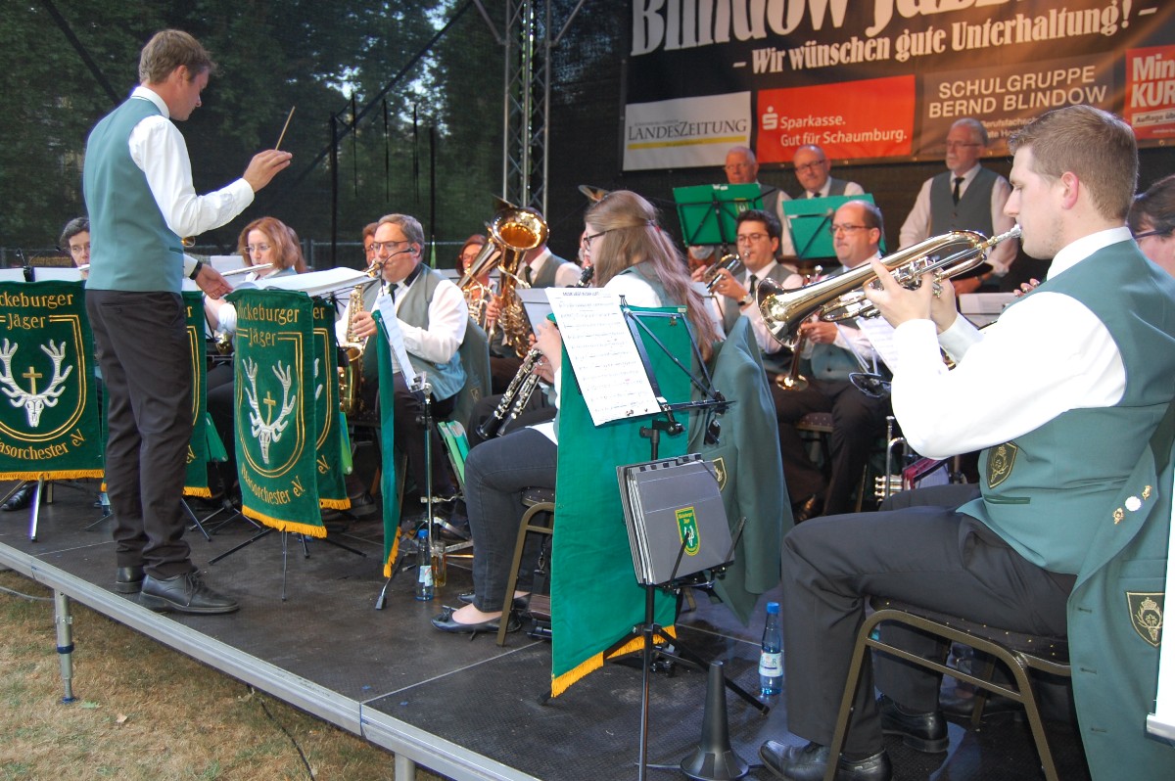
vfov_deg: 39.9
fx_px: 1076
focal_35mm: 33
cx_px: 588
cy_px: 390
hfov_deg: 57.3
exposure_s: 1/60
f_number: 3.8
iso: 400
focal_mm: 22
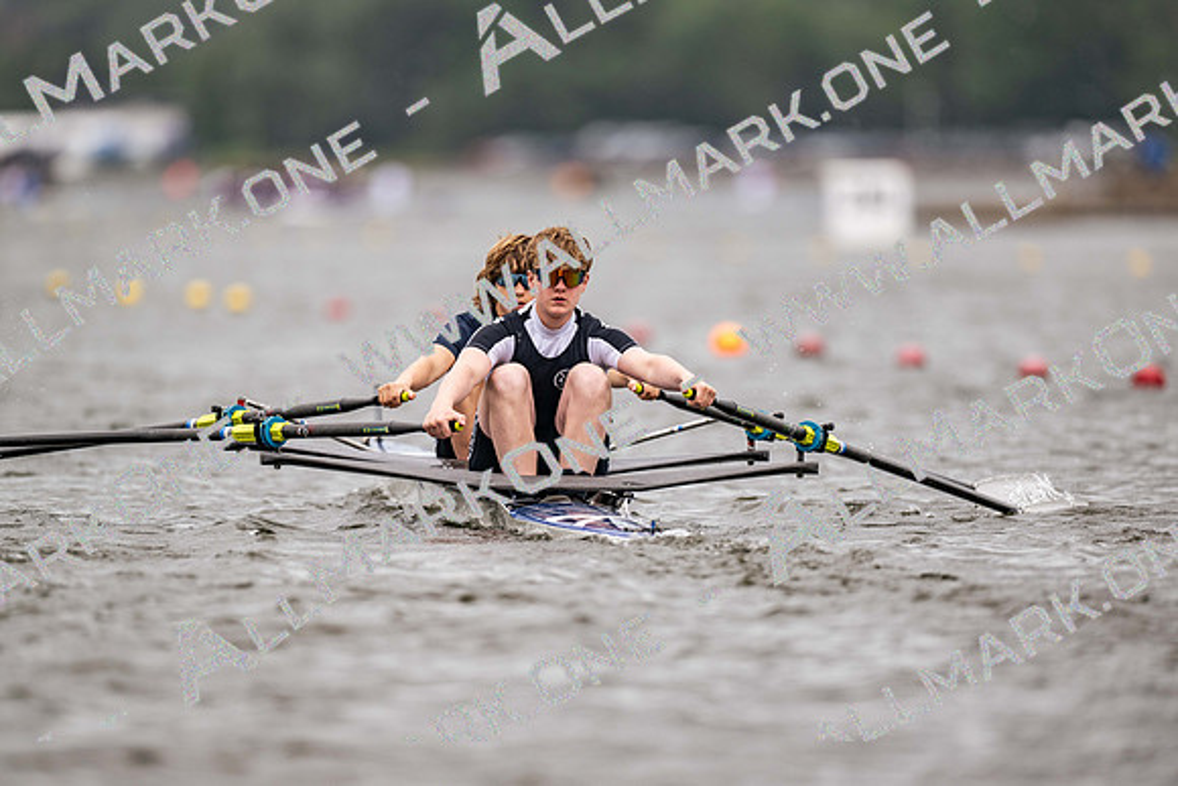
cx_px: 589
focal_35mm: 600
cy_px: 393
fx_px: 19637
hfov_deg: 3.4
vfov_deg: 2.3
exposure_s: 1/2500
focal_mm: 600
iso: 320
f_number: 4
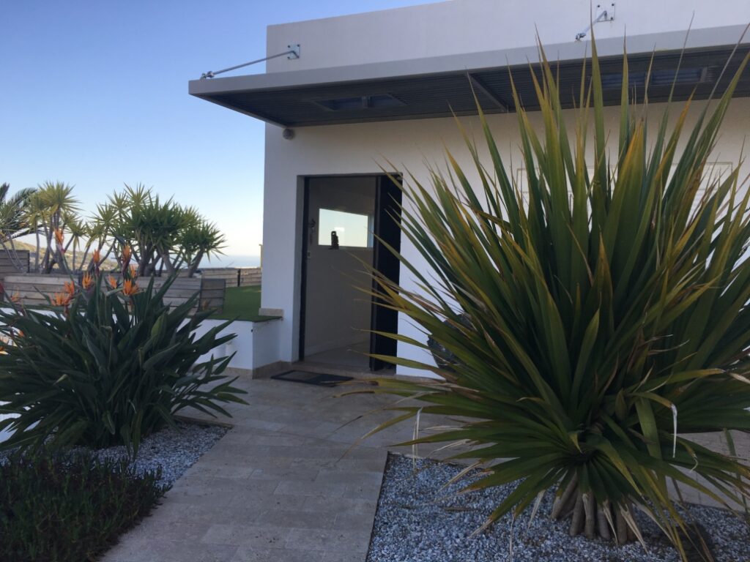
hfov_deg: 61.7
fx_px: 628
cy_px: 281
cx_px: 375
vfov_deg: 48.2
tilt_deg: -4.5
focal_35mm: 29
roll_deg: -1.9
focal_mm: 4.15
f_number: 2.2
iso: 25
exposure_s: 1/591
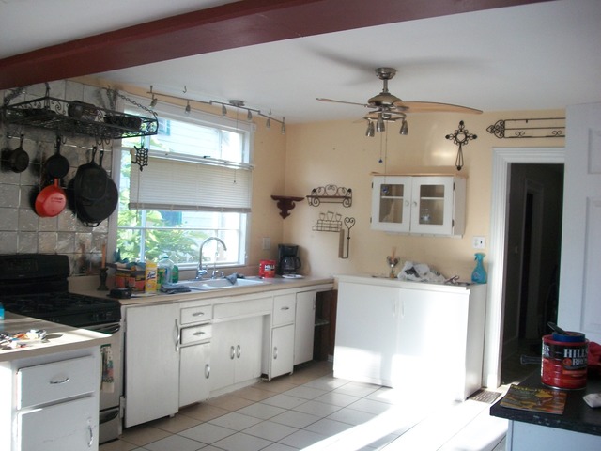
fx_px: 556
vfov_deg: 44.2
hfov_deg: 56.8
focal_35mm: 32
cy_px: 226
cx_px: 300
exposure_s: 1/125
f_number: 2.9
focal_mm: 5.7
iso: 100
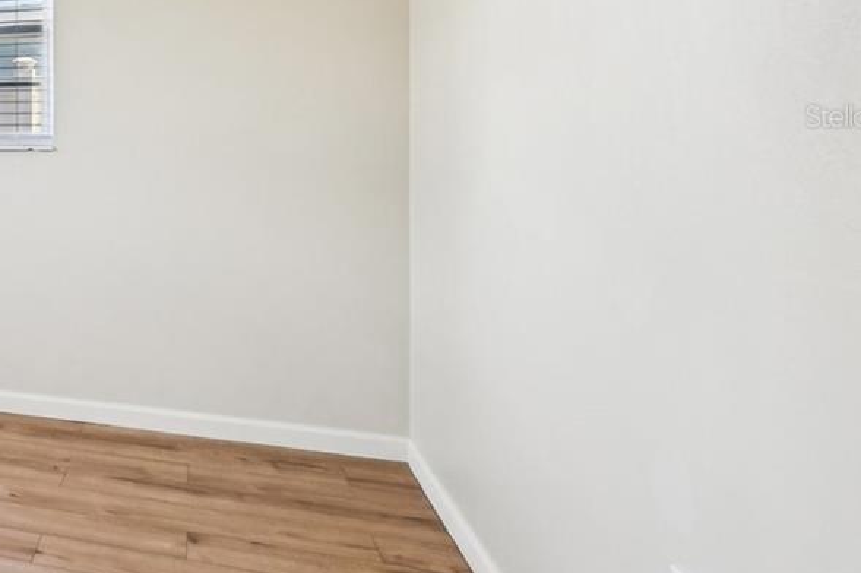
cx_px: -234
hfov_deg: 35.9
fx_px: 908
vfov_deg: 34.0
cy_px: 116
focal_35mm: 38
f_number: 8
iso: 400
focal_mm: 14
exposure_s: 1/160
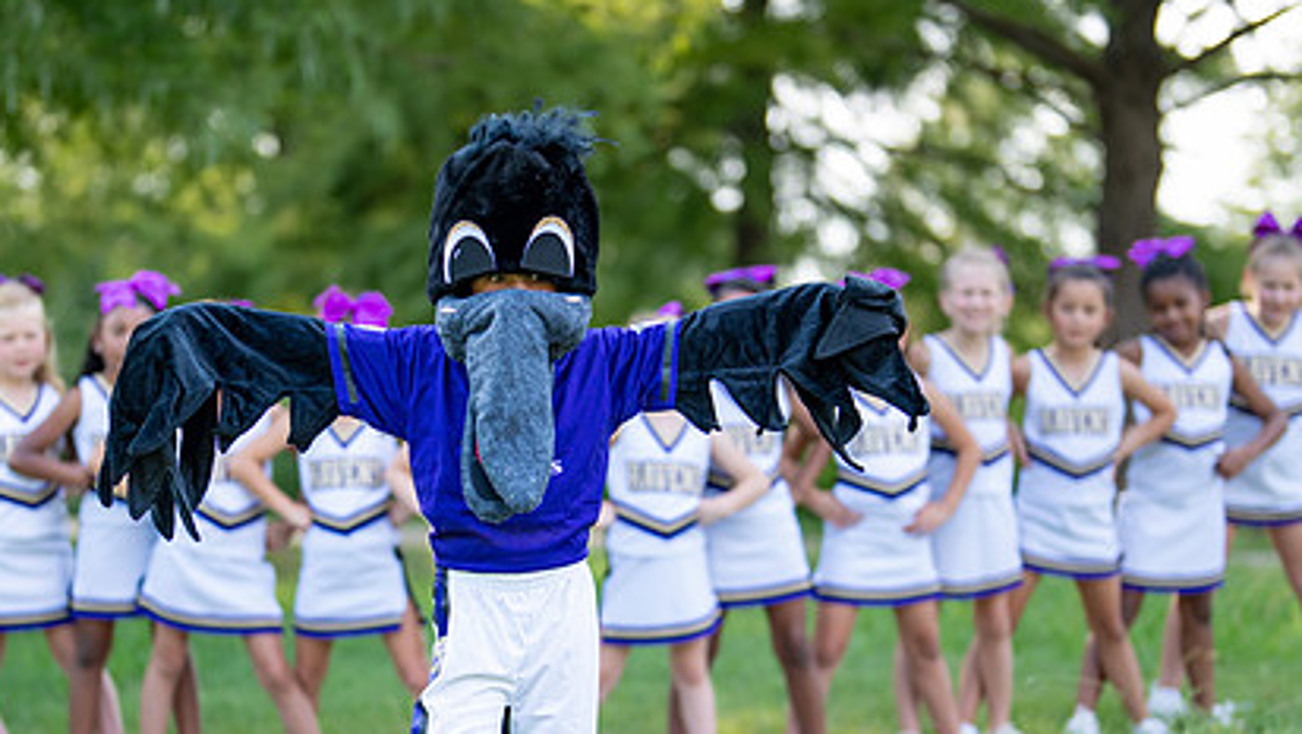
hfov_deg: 22.0
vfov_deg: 12.5
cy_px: 556
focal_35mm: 97
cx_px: 541
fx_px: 3351
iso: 125
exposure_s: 1/1250
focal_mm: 50
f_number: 1.2
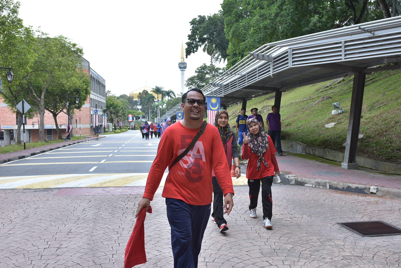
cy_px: 134
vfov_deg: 36.9
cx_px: 200
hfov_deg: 53.1
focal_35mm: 36
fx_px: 401
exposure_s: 1/320
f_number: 4.5
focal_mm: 24
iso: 200
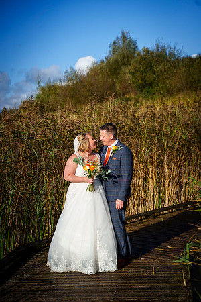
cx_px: 100
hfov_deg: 23.4
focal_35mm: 58
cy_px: 151
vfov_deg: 34.5
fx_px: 486
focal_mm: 58
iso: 400
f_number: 3.2
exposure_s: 1/8000
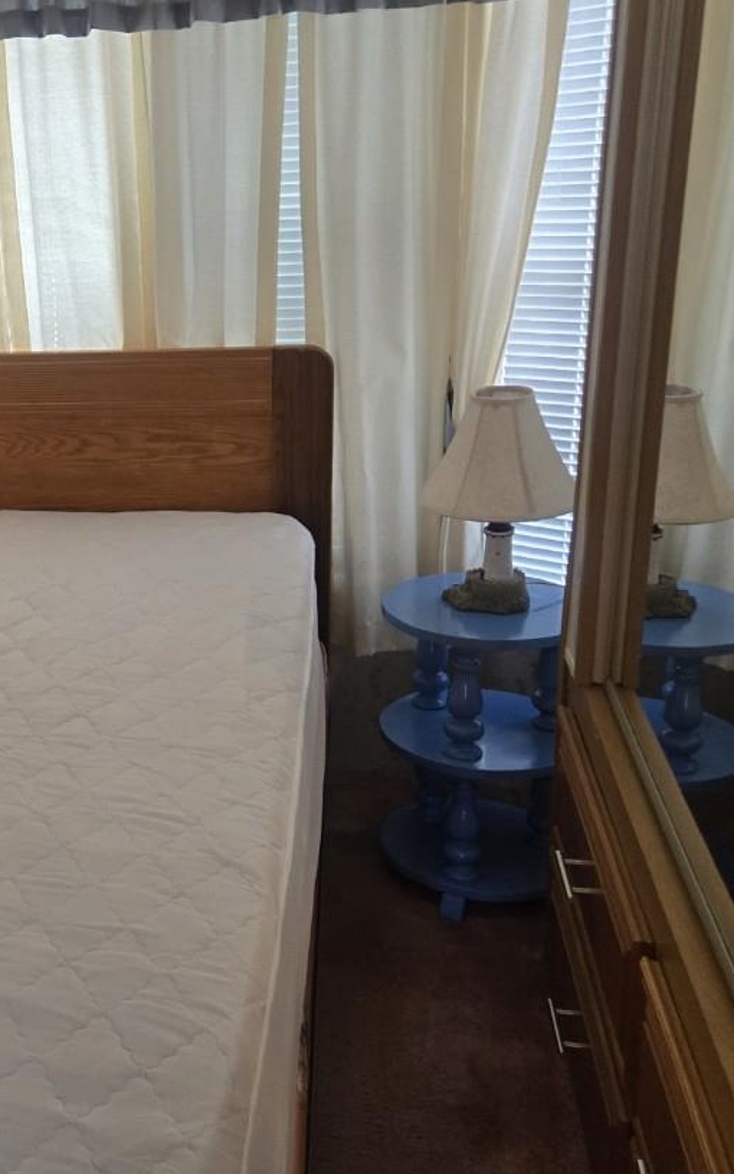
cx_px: -72
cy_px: 532
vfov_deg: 46.2
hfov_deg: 27.4
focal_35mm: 43
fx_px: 1376
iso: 400
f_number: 1.8
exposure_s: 1/120
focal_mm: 5.4
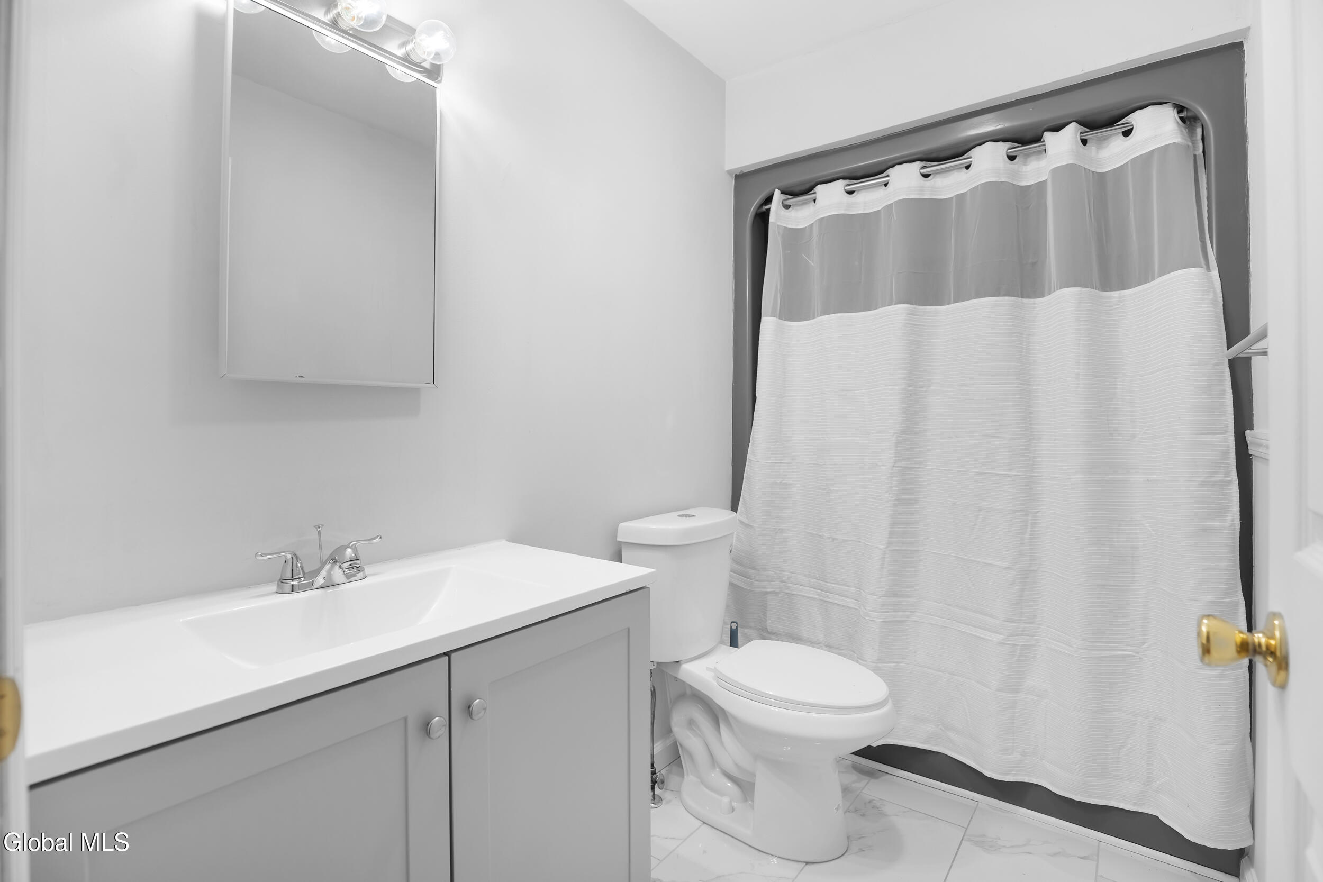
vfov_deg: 73.8
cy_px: 441
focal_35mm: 16
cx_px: 662
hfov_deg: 96.7
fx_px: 588
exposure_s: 1/50
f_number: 4.5
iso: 250
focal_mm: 16
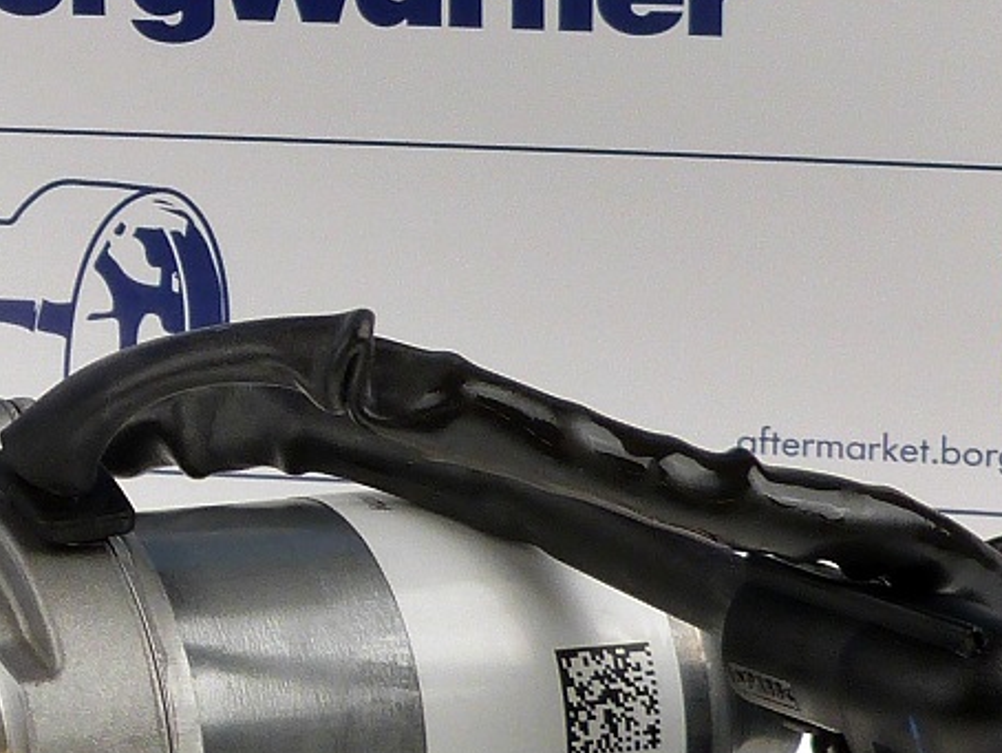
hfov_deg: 9.3
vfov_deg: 7.1
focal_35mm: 207
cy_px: -35
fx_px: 5995
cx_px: -479
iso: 100
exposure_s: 1/100
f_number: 3.2
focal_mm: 8.5
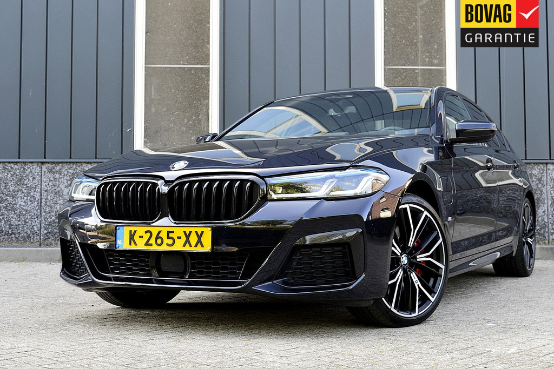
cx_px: 277
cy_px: 184
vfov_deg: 25.8
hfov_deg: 37.8
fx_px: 808
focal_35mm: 52
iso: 450
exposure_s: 1/60
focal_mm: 35
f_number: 8
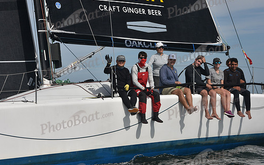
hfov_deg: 17.1
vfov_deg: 10.7
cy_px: 87
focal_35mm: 122
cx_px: 141
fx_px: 878
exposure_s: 1/800
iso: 250
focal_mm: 105
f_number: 8
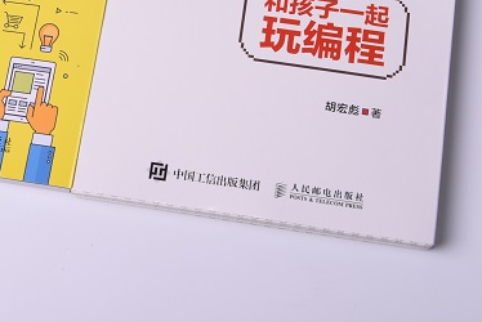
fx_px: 1259
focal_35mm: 94
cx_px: 122
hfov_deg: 21.5
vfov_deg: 14.3
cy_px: -8
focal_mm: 44
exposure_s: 1/160
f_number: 6.3
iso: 100
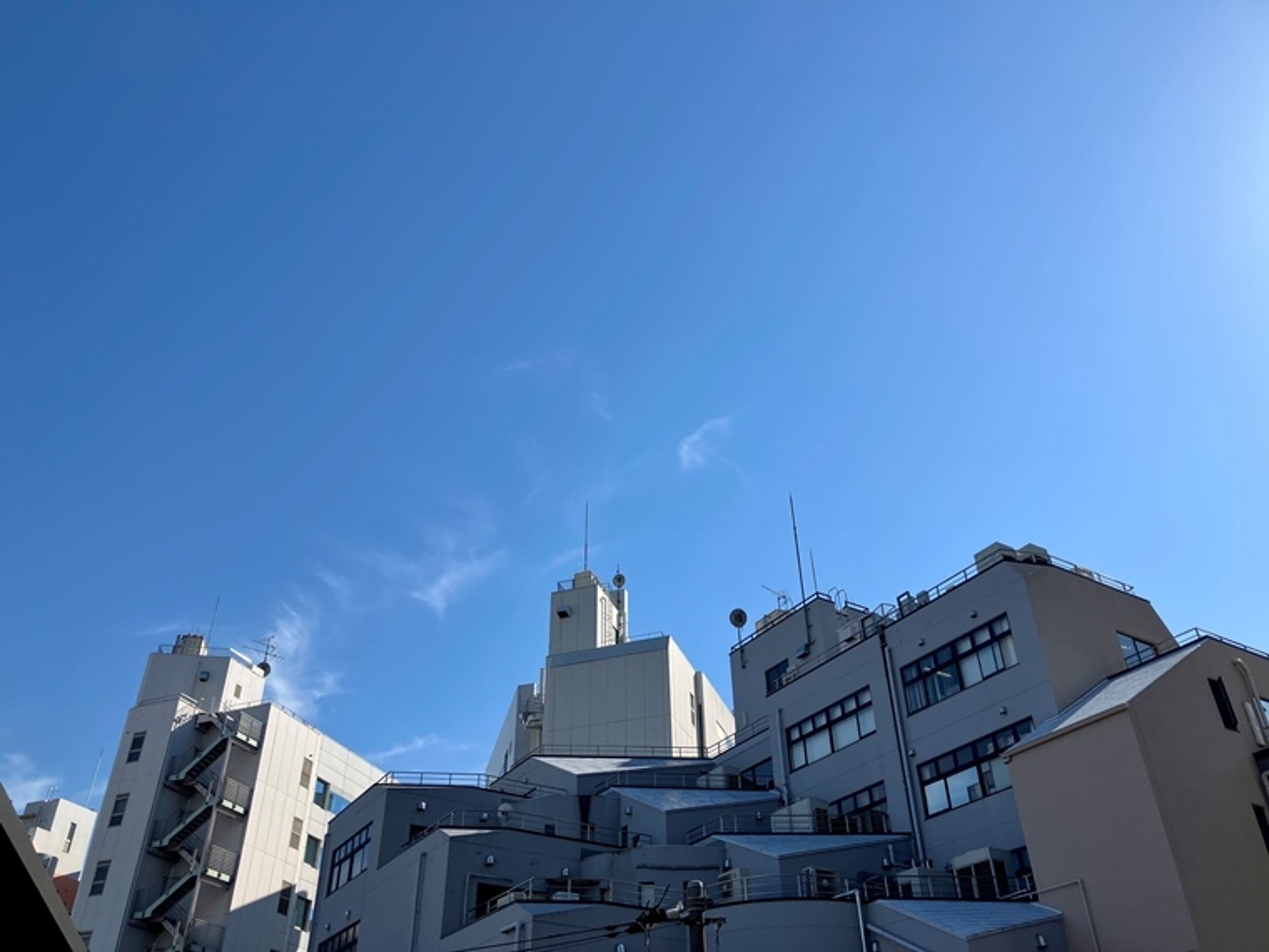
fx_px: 1026
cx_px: 634
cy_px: 476
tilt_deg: +34.7
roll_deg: +1.2
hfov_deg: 63.4
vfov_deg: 49.7
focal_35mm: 28
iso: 32
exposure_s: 1/2315
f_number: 1.8
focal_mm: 3.99
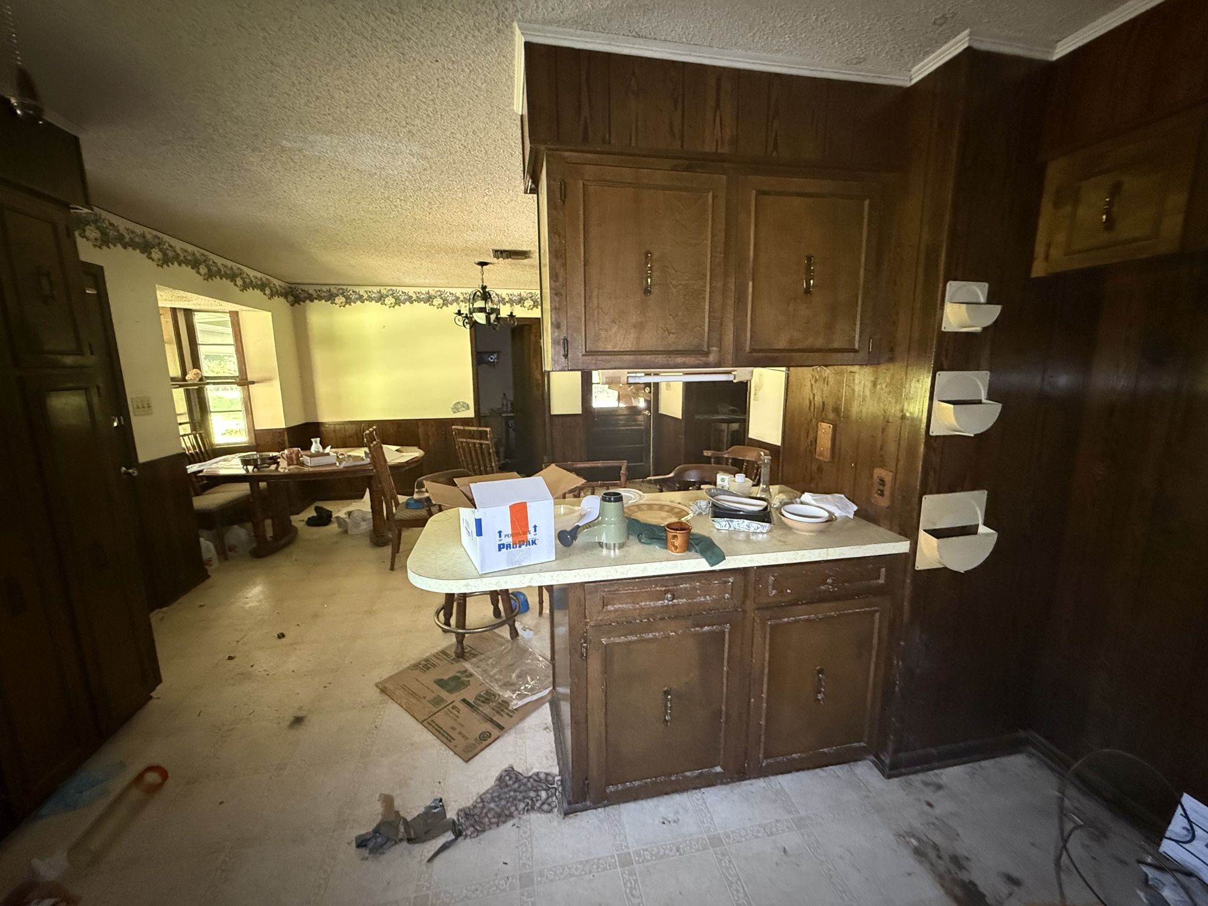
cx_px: 604
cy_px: 453
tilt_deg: -9.6
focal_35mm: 14
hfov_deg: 102.1
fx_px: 489
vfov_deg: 85.7
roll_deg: +0.1
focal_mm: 2.22
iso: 1250
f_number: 2.2
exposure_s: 1/60
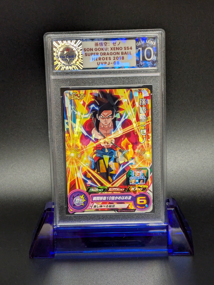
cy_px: 142
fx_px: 404
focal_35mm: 49
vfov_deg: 38.9
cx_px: 107
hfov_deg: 29.7
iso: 310
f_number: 1.7
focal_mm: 4.53
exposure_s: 1/120
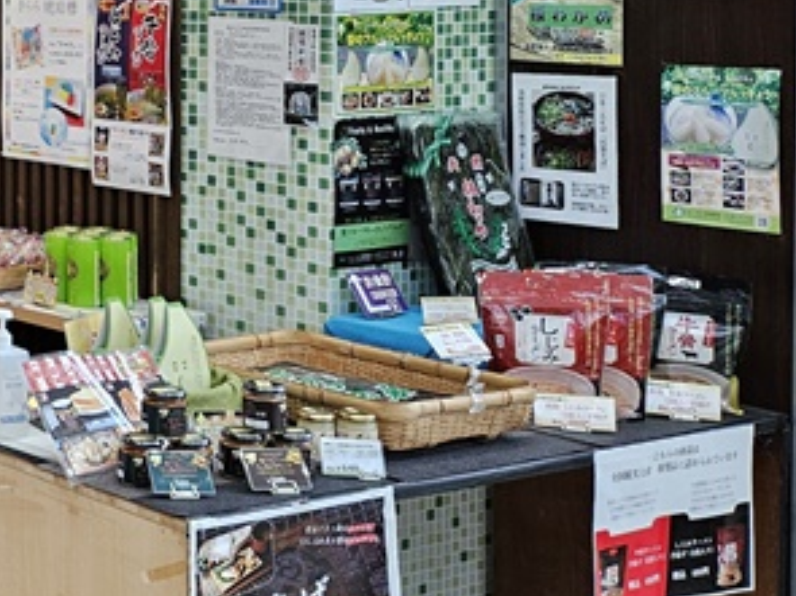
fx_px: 1793
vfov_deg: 18.4
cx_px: -532
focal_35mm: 78
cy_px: 3
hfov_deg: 20.0
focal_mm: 5.4
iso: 100
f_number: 1.8
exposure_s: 1/120
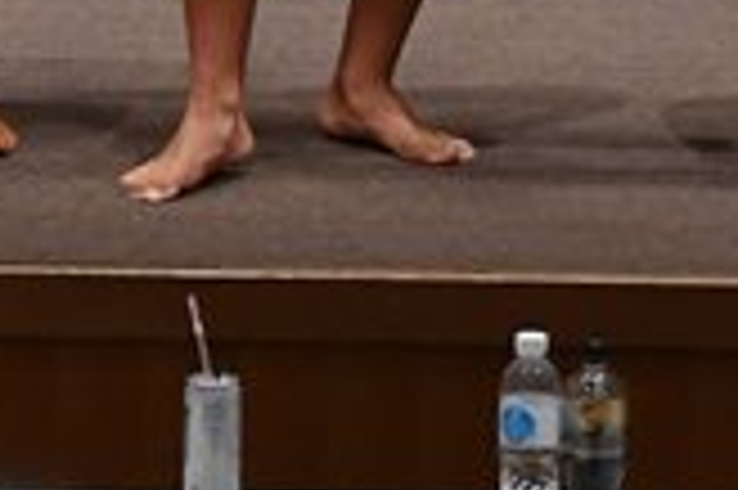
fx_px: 16240
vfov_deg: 1.7
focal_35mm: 793
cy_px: -562
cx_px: -232
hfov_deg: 2.6
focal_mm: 112
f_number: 5.6
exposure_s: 1/400
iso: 4000
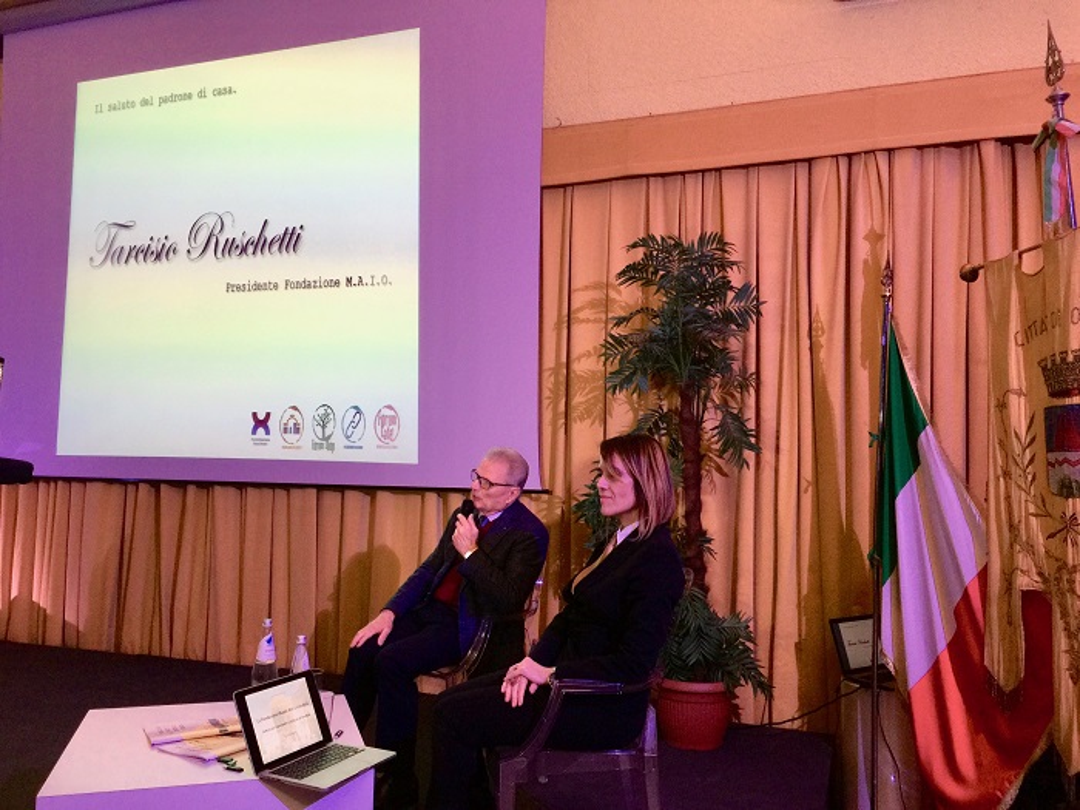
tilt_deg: +3.7
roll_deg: -0.8
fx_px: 905
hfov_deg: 61.7
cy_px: 405
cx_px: 540
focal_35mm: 29
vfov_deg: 48.2
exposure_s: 1/17
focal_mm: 4.15
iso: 50
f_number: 2.2
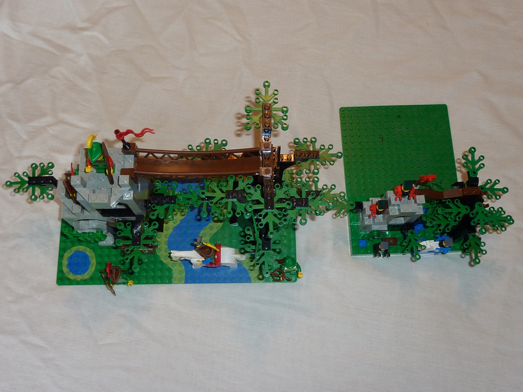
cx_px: 262
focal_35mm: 36
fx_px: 544
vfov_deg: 39.7
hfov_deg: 51.4
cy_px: 196
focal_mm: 4.1
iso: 100
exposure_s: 1/30
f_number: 3.3
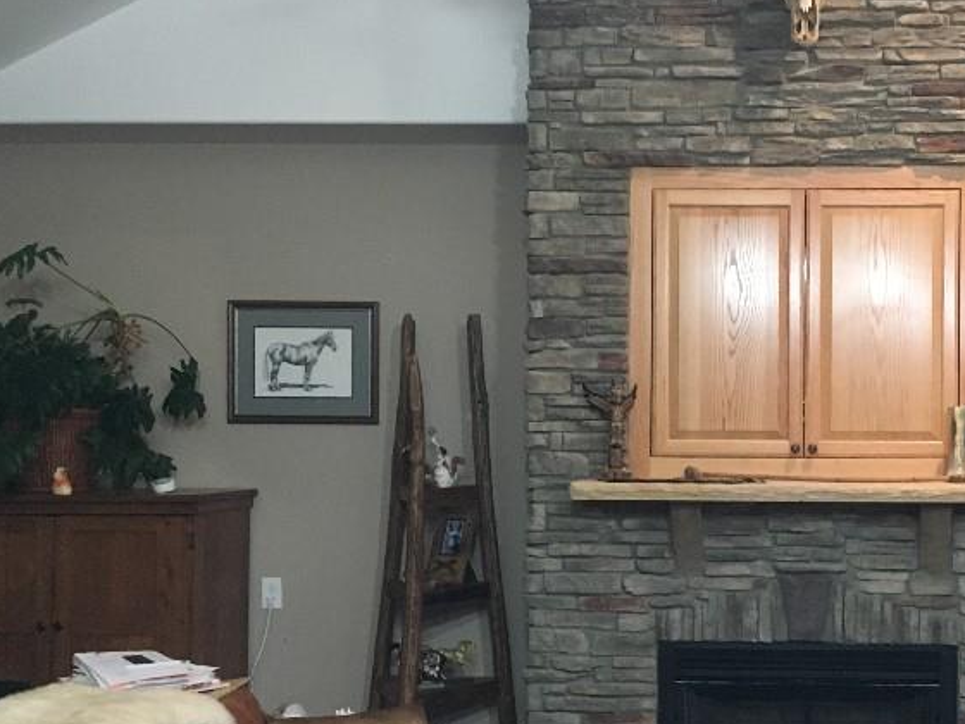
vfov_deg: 27.5
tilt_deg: +0.9
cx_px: 736
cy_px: 431
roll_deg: -0.4
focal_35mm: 53
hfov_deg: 35.3
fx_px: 1477
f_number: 2.2
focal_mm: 4.15
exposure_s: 1/15
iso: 200
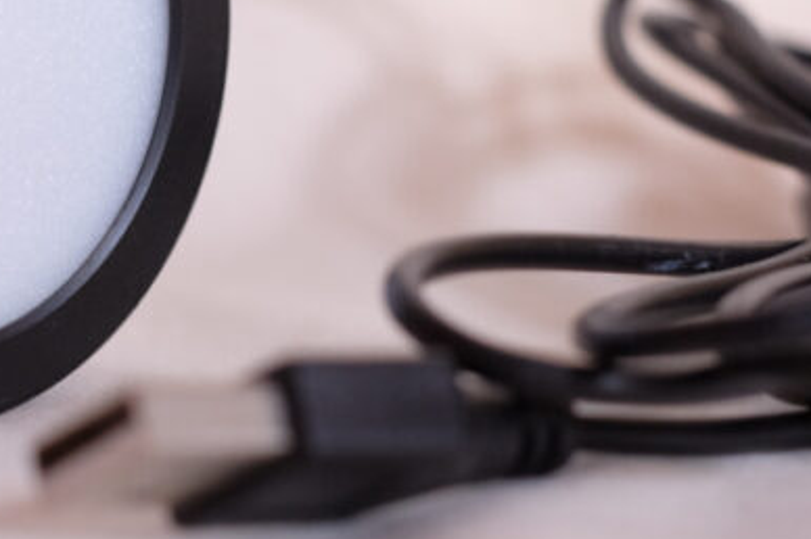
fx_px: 3151
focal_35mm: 140
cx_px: 236
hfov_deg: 14.6
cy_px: 95
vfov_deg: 9.8
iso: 1600
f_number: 4
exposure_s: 1/52
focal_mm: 35
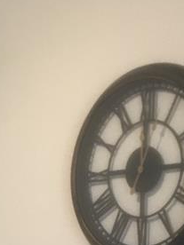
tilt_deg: -6.6
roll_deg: -0.6
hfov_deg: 11.2
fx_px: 893
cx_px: -106
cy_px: 385
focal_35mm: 126
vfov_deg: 14.4
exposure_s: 1/15
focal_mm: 4.15
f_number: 2.2
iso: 40
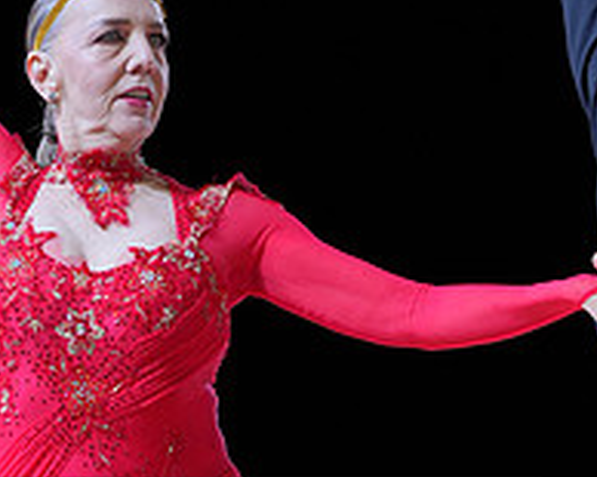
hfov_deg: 5.0
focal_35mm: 390
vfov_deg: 4.0
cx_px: 118
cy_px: 582
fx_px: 6887
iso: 500
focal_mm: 139
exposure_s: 1/400
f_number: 4
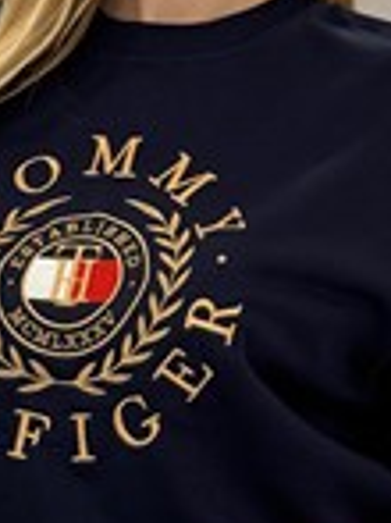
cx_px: 203
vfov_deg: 11.6
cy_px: 359
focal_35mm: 170
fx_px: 2564
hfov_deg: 8.7
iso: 125
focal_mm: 6.76
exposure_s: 1/95
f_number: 1.78
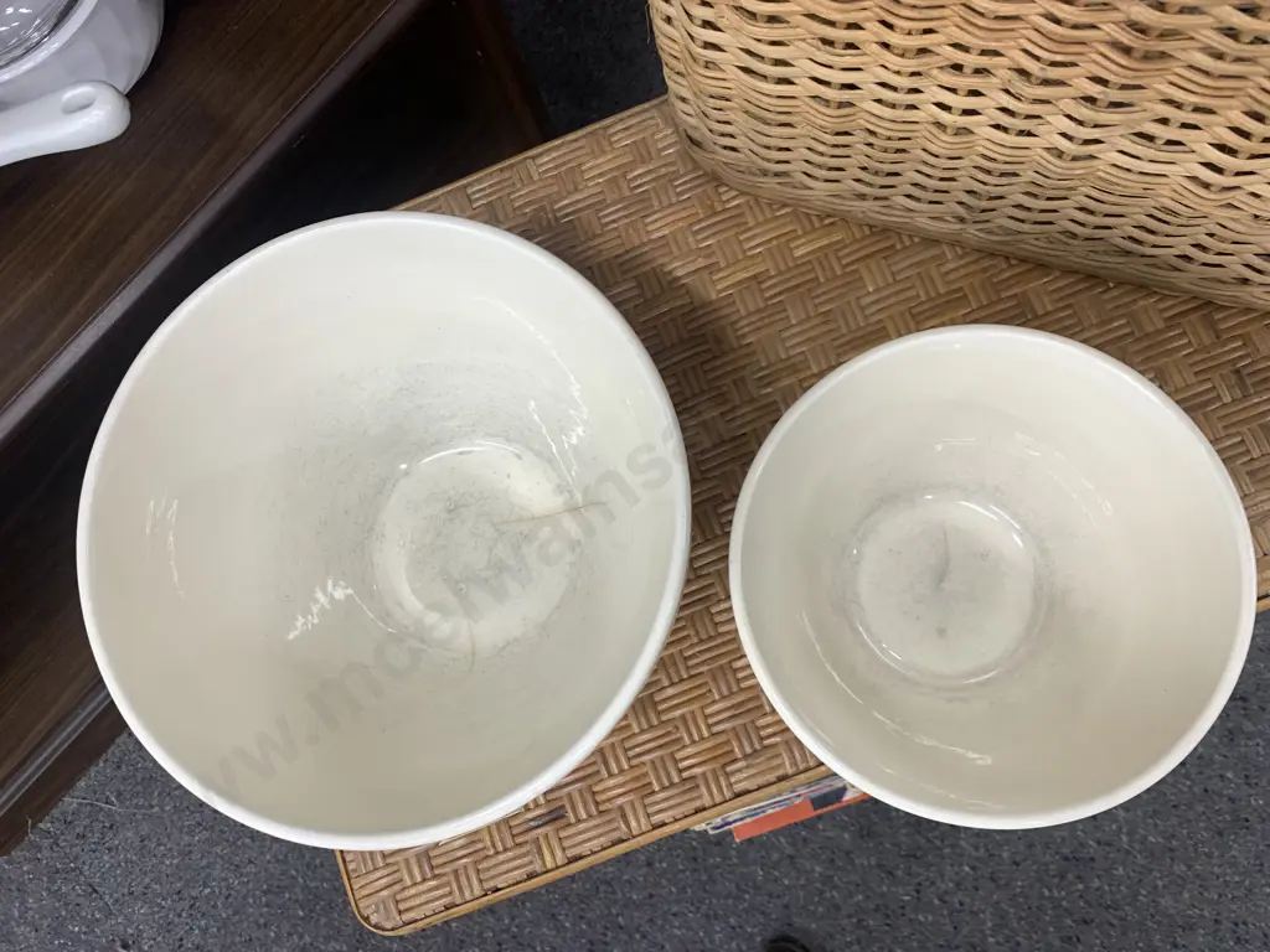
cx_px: 635
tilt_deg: -78.9
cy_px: 476
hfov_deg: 67.3
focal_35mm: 26
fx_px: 954
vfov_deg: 53.1
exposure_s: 1/100
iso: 100
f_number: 1.8
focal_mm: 4.25
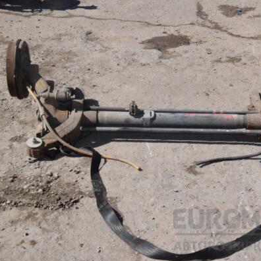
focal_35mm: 68
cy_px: 131
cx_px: 161
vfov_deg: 25.5
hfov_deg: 25.4
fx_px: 577
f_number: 29
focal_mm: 35
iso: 800
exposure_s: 1/200
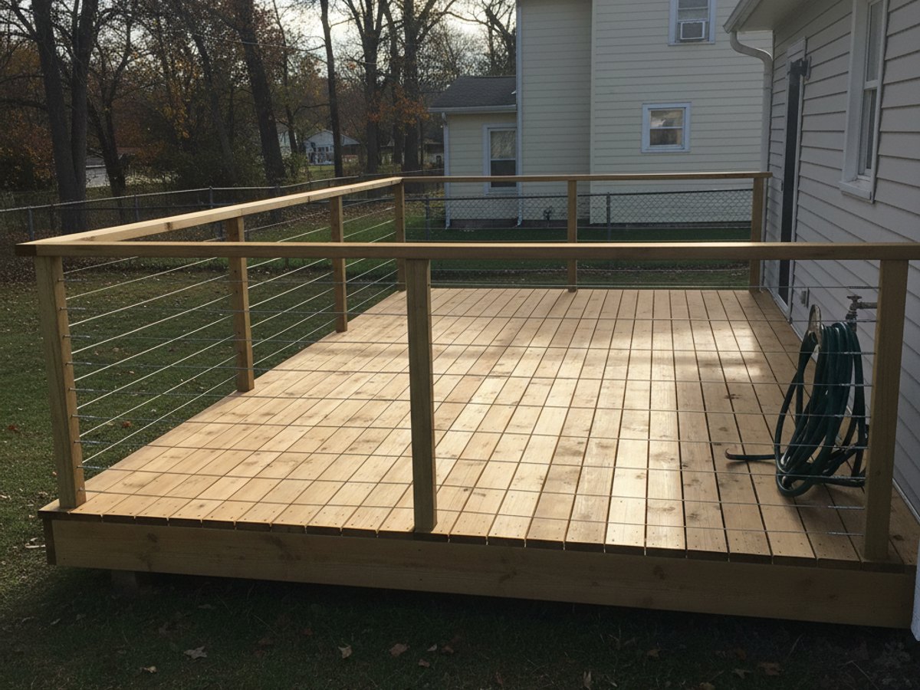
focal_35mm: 24
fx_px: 638
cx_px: 460
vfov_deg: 56.8
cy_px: 345
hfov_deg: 71.6
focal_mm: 6.8
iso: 673
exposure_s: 1/1432
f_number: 1.68
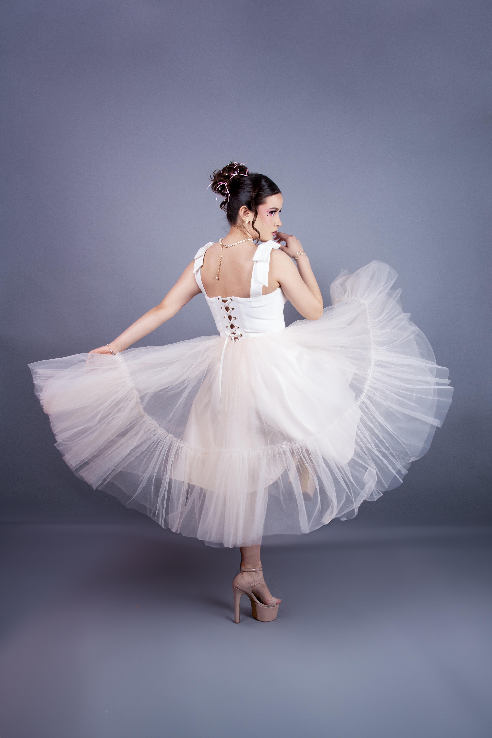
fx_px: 553
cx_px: 246
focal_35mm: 27
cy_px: 369
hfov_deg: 48.0
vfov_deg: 67.4
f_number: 9
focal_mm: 27
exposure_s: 1/200
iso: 200
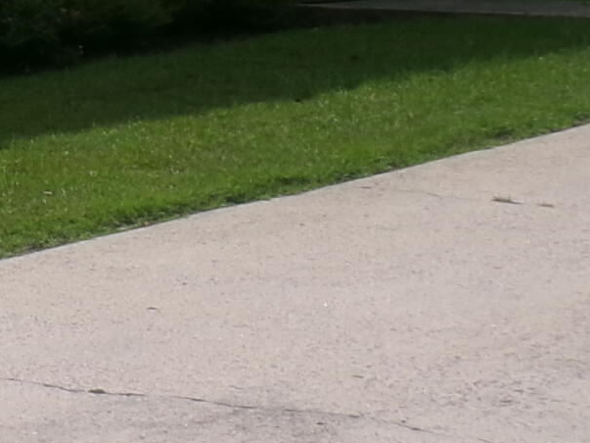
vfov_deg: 8.0
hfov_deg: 10.0
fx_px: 3135
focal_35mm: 184
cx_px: -553
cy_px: -119
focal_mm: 6.6
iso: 100
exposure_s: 1/900
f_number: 4
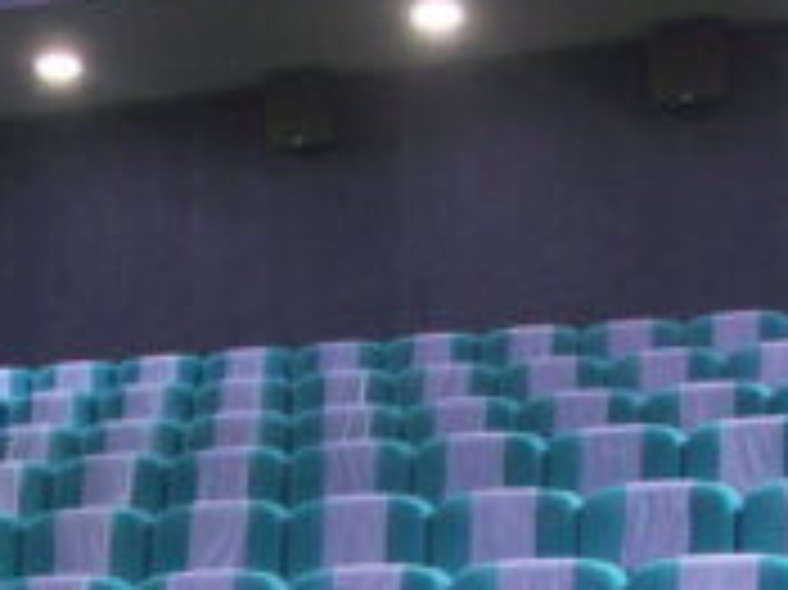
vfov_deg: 12.7
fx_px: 2502
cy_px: 887
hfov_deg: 17.5
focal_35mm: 110
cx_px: 32
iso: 200
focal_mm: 8.34
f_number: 2.8
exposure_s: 1/6
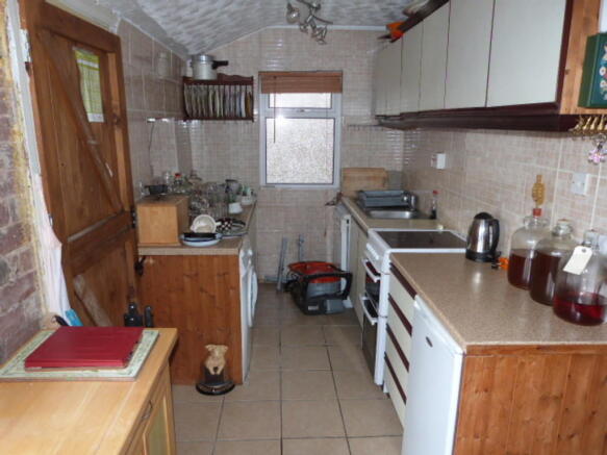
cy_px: 228
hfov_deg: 69.4
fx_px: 438
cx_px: 304
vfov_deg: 54.9
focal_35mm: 25
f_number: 2.8
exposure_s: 1/60
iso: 100
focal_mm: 4.5
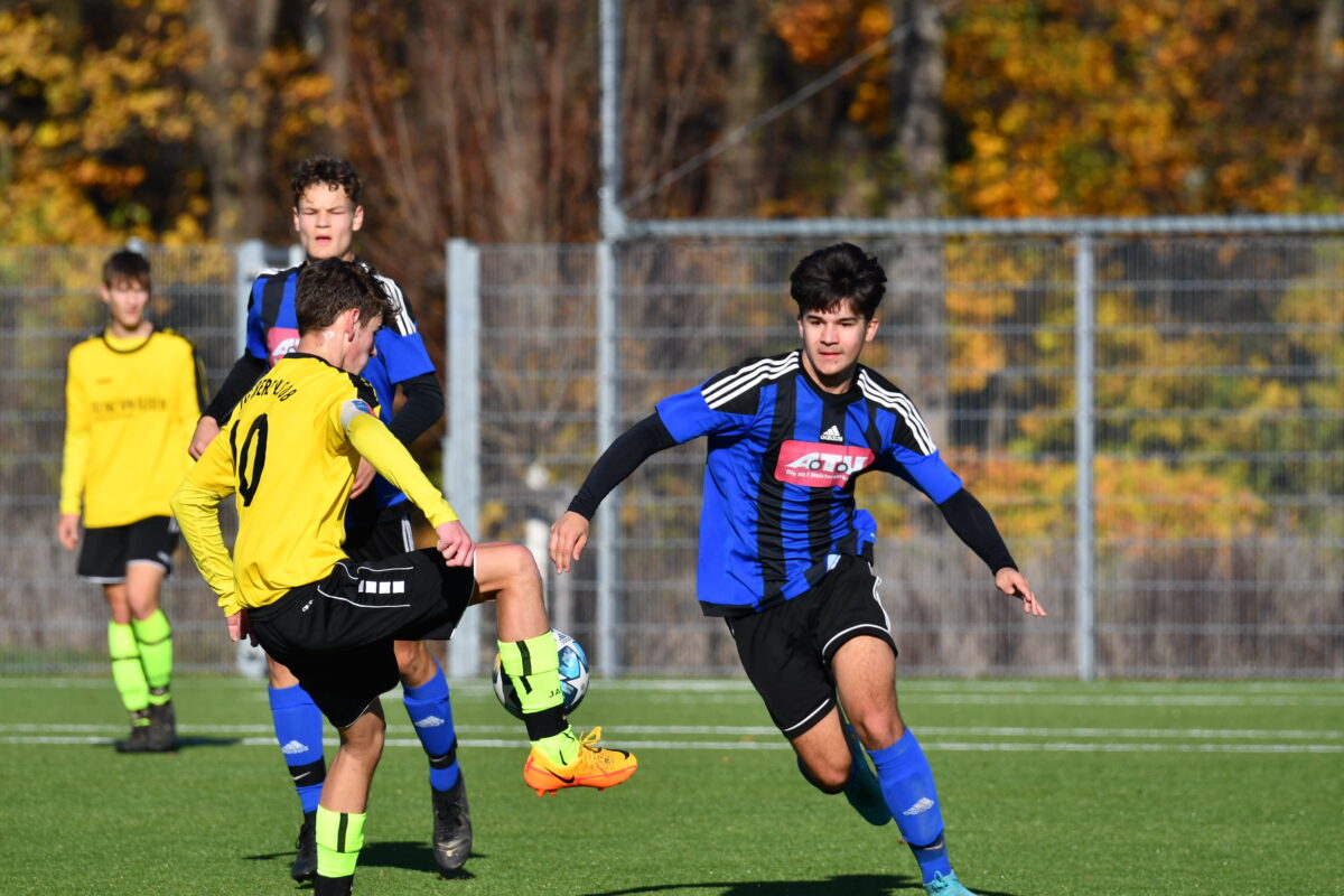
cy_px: 448
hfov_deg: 3.4
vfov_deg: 2.3
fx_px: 22398
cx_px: 672
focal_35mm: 600
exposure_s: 1/2000
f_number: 7.1
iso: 400
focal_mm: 400
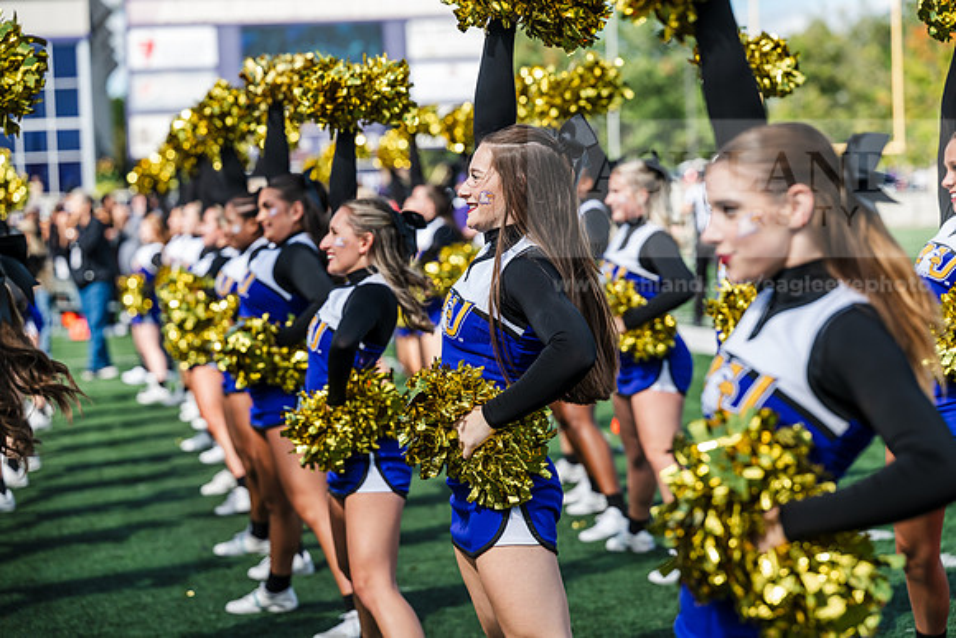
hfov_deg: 19.8
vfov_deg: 13.3
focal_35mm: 103
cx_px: 478
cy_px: 319
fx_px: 2736
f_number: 3.5
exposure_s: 1/1600
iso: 250
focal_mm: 103
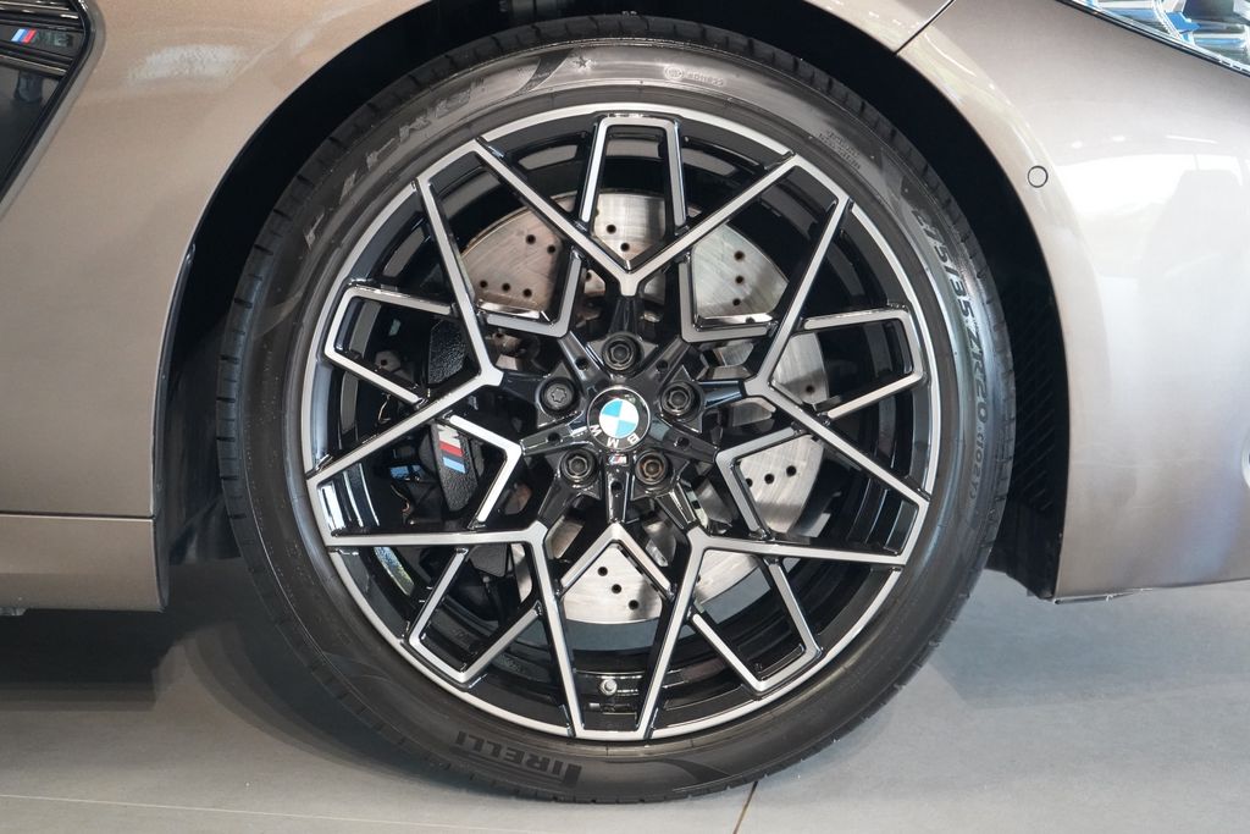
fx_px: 2188
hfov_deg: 31.9
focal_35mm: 63
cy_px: 417
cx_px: 625
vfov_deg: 21.6
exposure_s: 1/125
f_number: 5.6
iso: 12800
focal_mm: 63
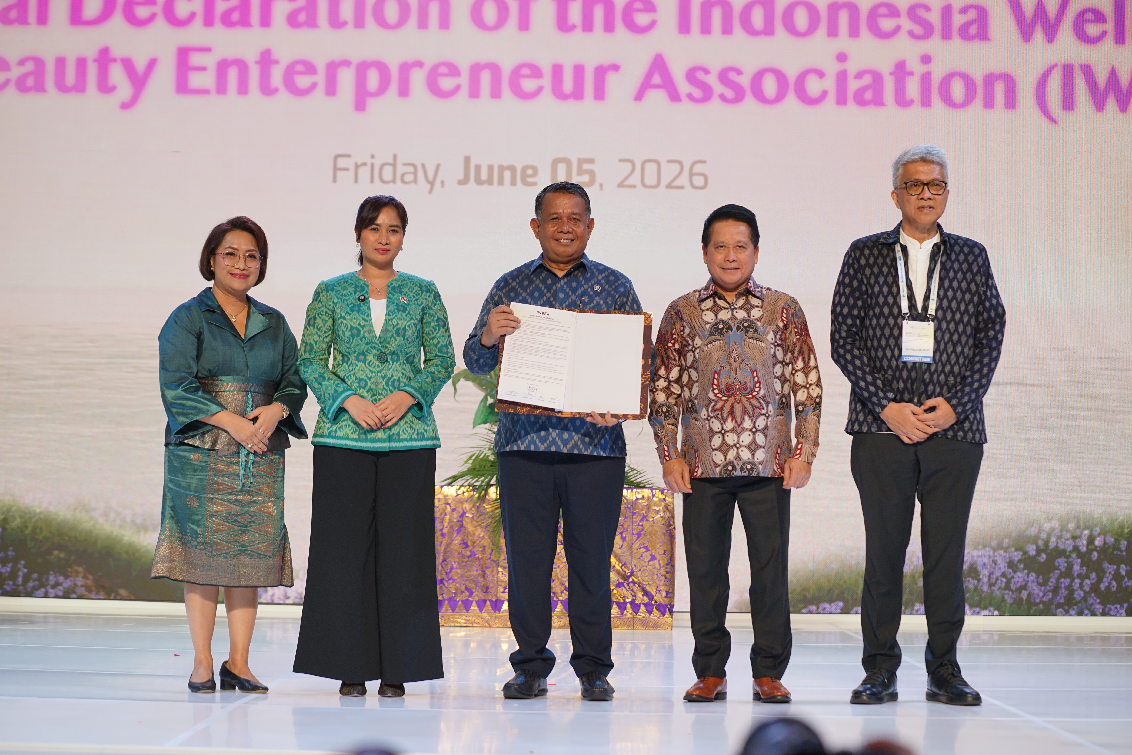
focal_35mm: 73
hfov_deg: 27.7
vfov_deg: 18.7
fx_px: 2295
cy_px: 378
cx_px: 566
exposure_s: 1/320
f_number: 3.5
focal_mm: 73
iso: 320
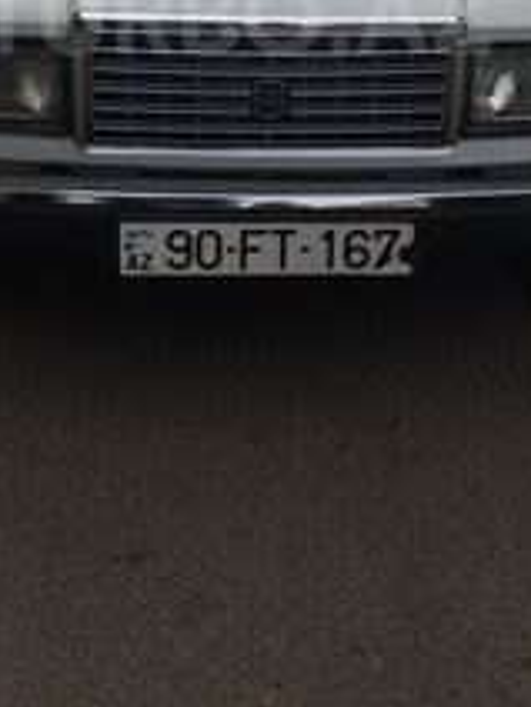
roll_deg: +1.4
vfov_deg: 27.1
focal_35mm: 68
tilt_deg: -19.4
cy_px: 17
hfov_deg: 21.6
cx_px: 234
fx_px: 1391
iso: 32
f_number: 2.2
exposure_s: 1/159
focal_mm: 4.15
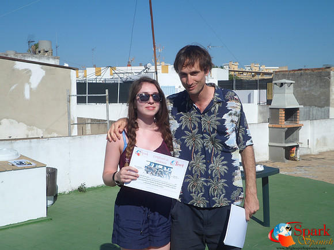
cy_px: 125
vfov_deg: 34.3
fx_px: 405
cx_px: 167
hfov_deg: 44.8
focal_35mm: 42
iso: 80
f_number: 4.2
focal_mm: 7.8
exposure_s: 1/1000
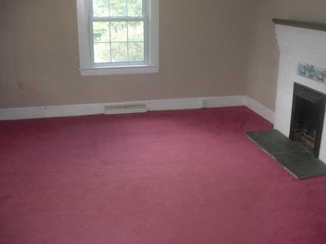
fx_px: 386
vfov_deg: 35.1
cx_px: 182
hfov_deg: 45.7
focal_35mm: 41
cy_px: 117
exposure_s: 1/60
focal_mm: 6.3
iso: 200
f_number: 2.8
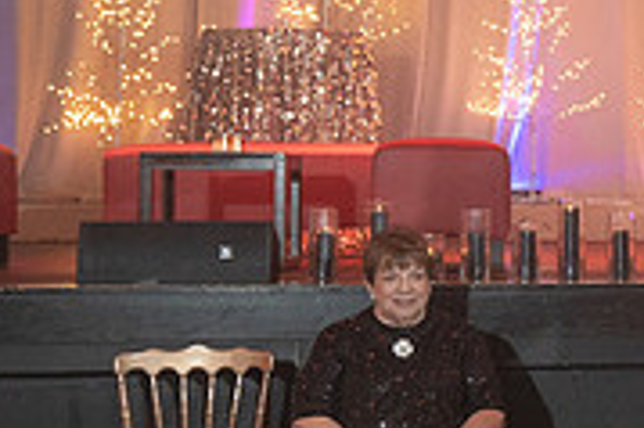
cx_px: 1135
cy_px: 159
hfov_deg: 14.6
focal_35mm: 124
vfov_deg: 11.0
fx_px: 2216
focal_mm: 33
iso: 2500
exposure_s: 1/160
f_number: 4
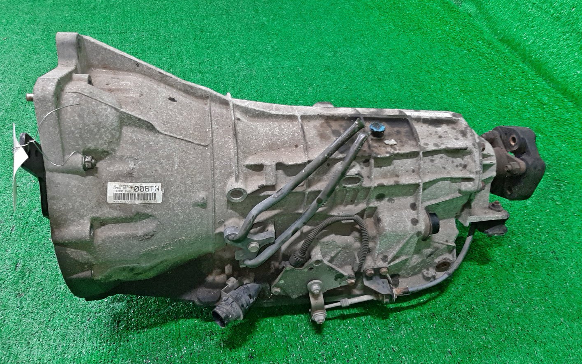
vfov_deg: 44.5
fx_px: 444
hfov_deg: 66.5
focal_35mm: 28
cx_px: 290
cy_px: 174
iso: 169
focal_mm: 3.93
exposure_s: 1/50
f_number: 1.7
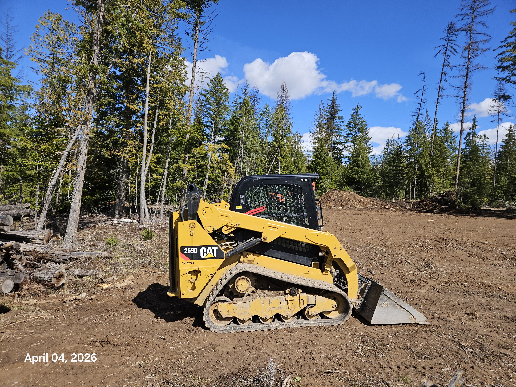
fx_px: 343
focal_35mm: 23
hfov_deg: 73.9
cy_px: 194
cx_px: 258
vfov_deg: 58.9
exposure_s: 1/1756
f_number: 1.8
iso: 25
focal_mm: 5.4
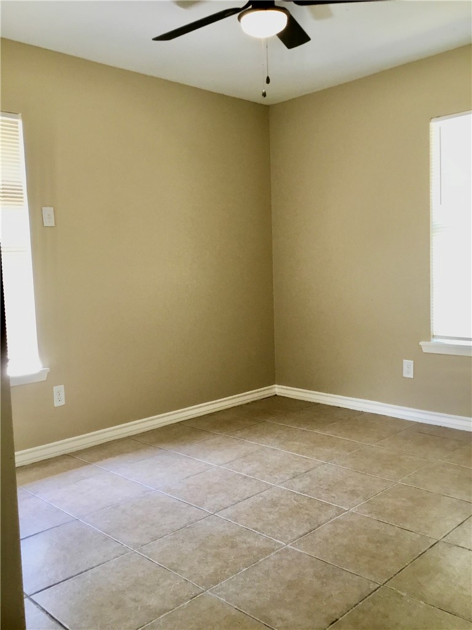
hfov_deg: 45.4
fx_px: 564
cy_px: 315
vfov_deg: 58.4
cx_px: 236
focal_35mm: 31
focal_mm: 3.3
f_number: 2.4
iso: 80
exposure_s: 1/30
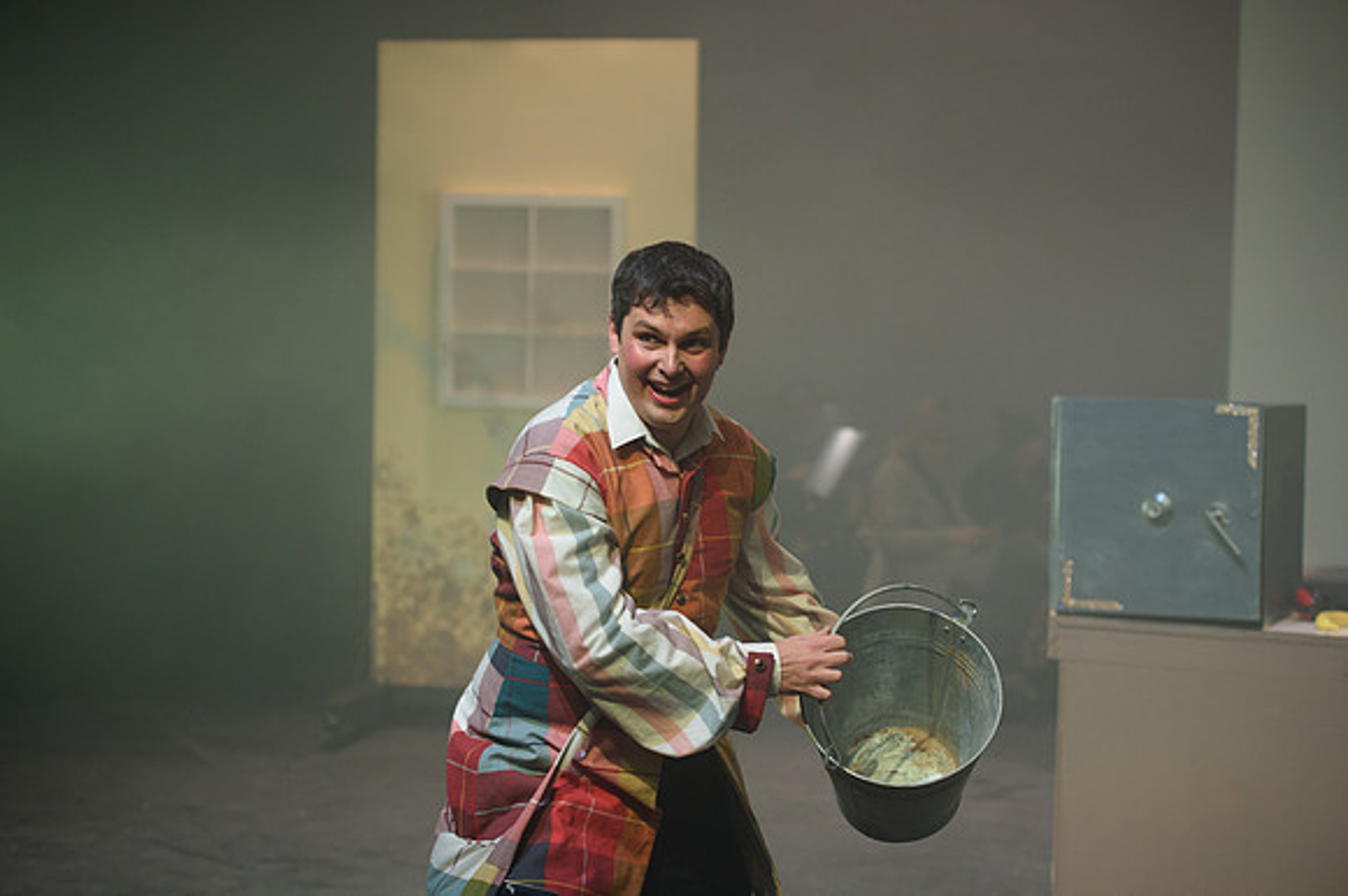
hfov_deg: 28.9
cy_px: 448
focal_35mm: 70
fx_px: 2620
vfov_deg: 19.4
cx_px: 674
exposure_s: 1/160
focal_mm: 70
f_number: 2.8
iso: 800
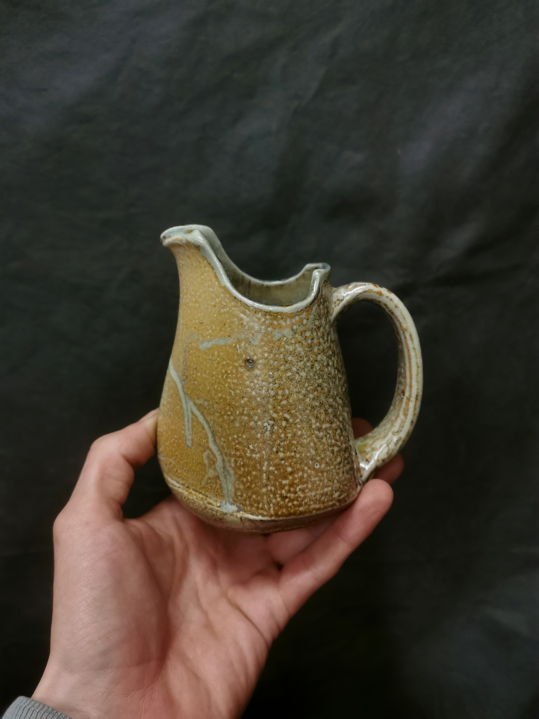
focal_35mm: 27
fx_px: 561
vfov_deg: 65.3
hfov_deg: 51.4
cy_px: 360
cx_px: 270
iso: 400
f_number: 1.8
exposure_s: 1/50
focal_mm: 5.58
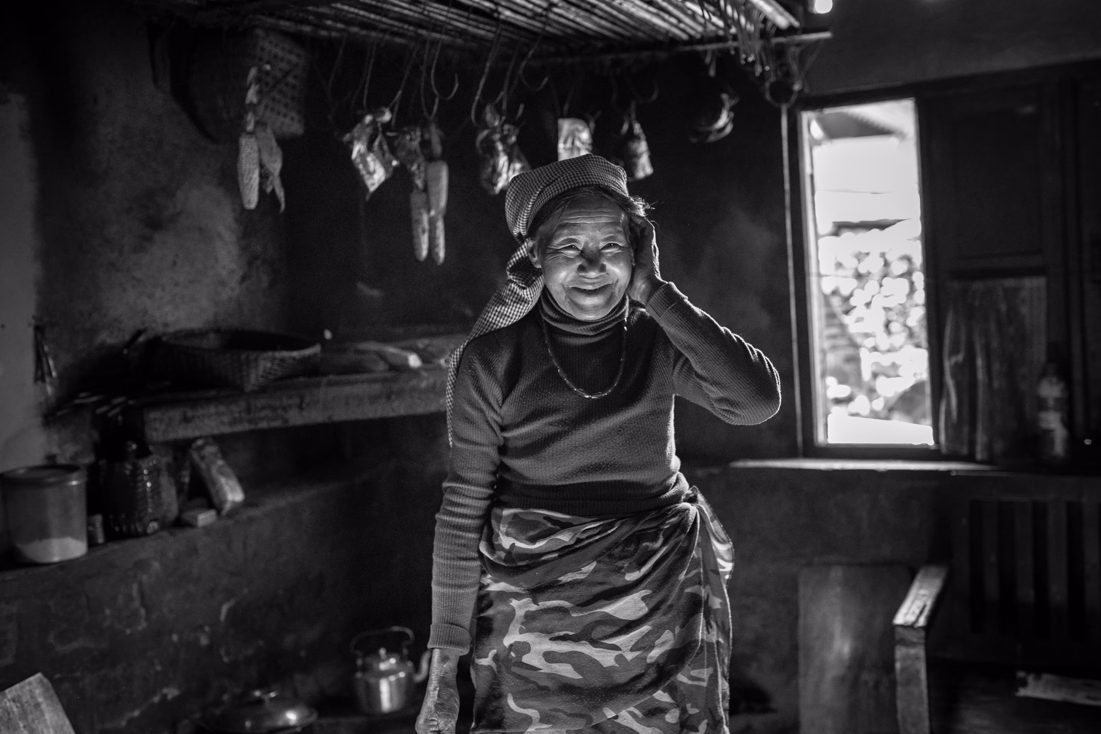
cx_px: 552
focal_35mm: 36
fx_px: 1101
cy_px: 361
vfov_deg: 36.9
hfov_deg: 53.1
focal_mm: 35
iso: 1600
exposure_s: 1/200
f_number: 2.2
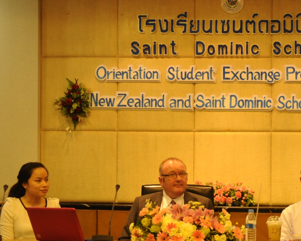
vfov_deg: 14.5
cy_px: 166
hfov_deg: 17.9
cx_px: 243
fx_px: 944
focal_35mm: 106
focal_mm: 32
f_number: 4.2
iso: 800
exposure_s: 1/25
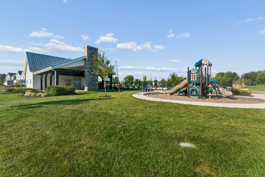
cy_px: 88
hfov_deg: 104.3
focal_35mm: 14
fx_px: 103
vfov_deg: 81.2
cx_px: 132
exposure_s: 1/250
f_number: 22
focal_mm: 14
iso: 800
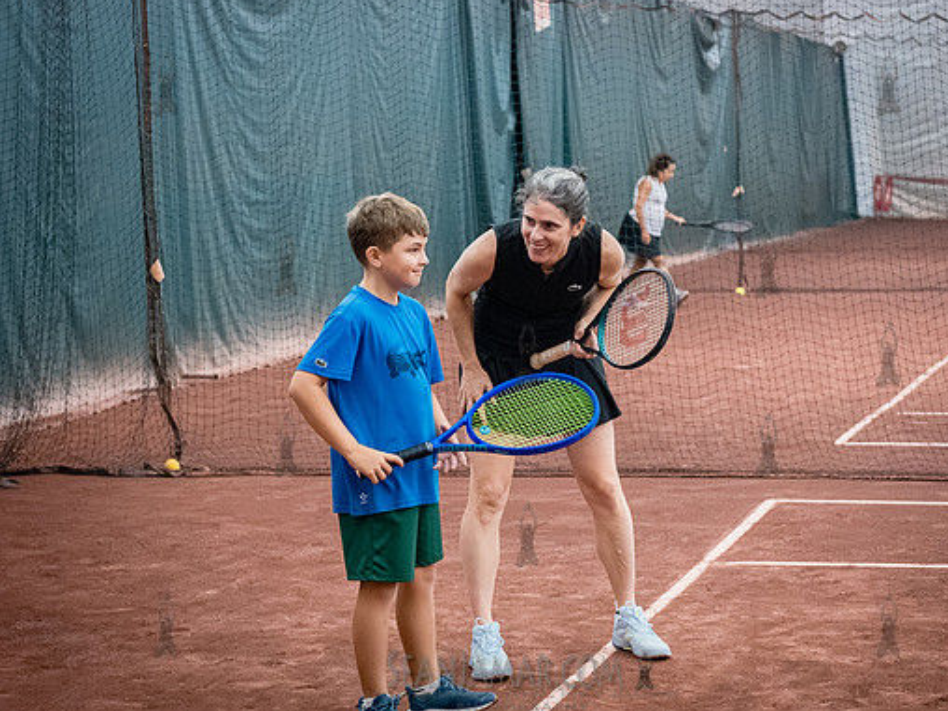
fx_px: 2547
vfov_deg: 15.9
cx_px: 526
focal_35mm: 93
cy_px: 278
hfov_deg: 21.1
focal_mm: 70
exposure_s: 1/400
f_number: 4
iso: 6400
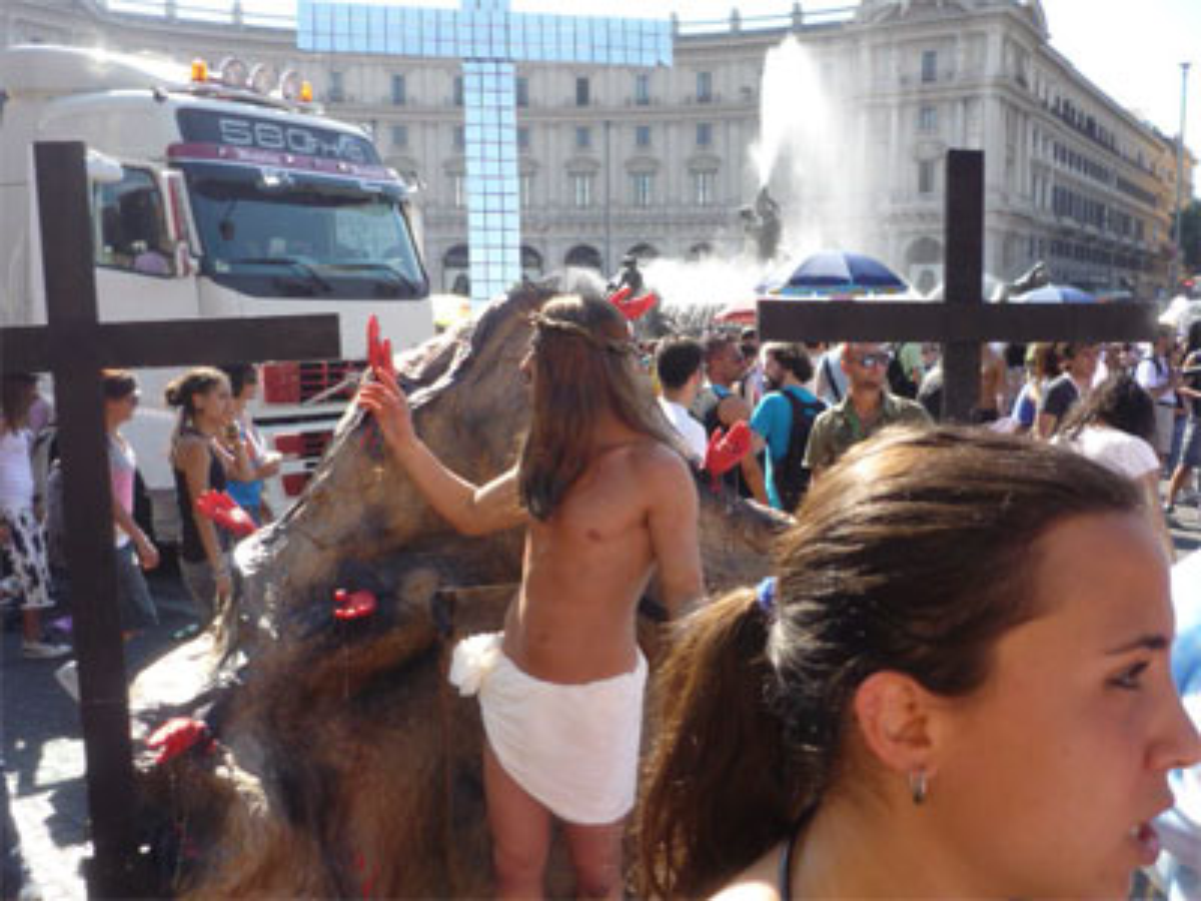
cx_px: 600
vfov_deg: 42.9
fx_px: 1145
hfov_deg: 55.4
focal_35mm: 33
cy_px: 450
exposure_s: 1/400
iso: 100
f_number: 2.8
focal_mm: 5.5
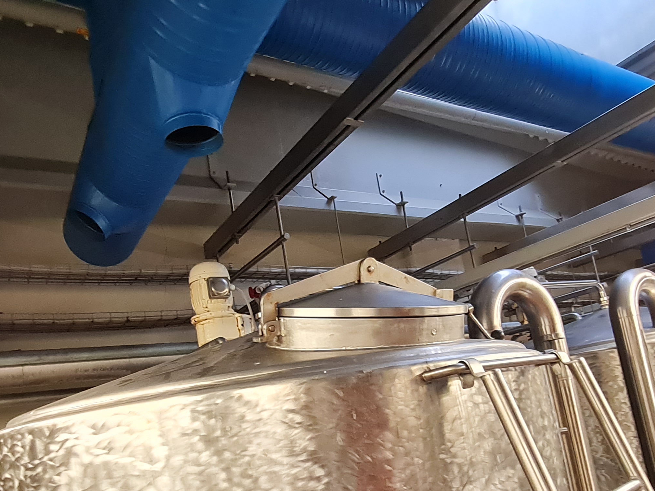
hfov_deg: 67.2
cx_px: 300
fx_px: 492
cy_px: 338
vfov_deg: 51.8
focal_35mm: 26
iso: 320
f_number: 2.2
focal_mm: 1.74
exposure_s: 1/50
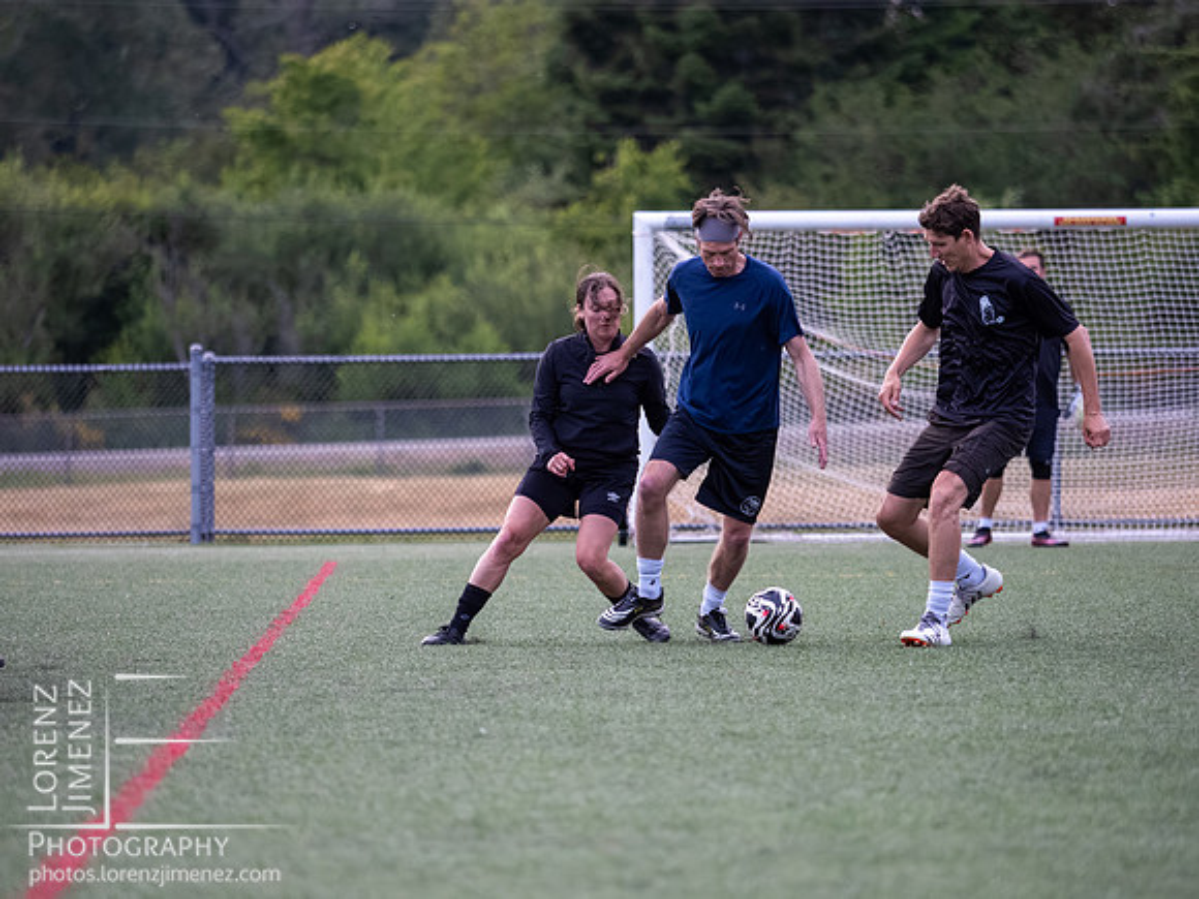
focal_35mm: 300
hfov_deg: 6.6
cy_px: 450
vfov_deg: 5.0
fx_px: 10391
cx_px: 600
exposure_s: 1/1000
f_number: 2.8
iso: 2000
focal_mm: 150
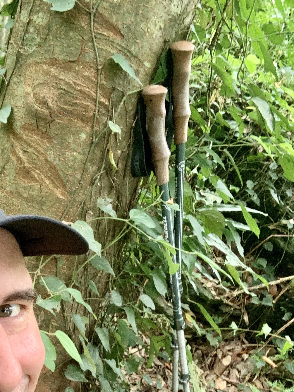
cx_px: 63
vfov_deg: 33.6
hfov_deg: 26.1
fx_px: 623
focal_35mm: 55
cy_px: 332
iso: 100
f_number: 2.2
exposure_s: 1/60
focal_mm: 2.87
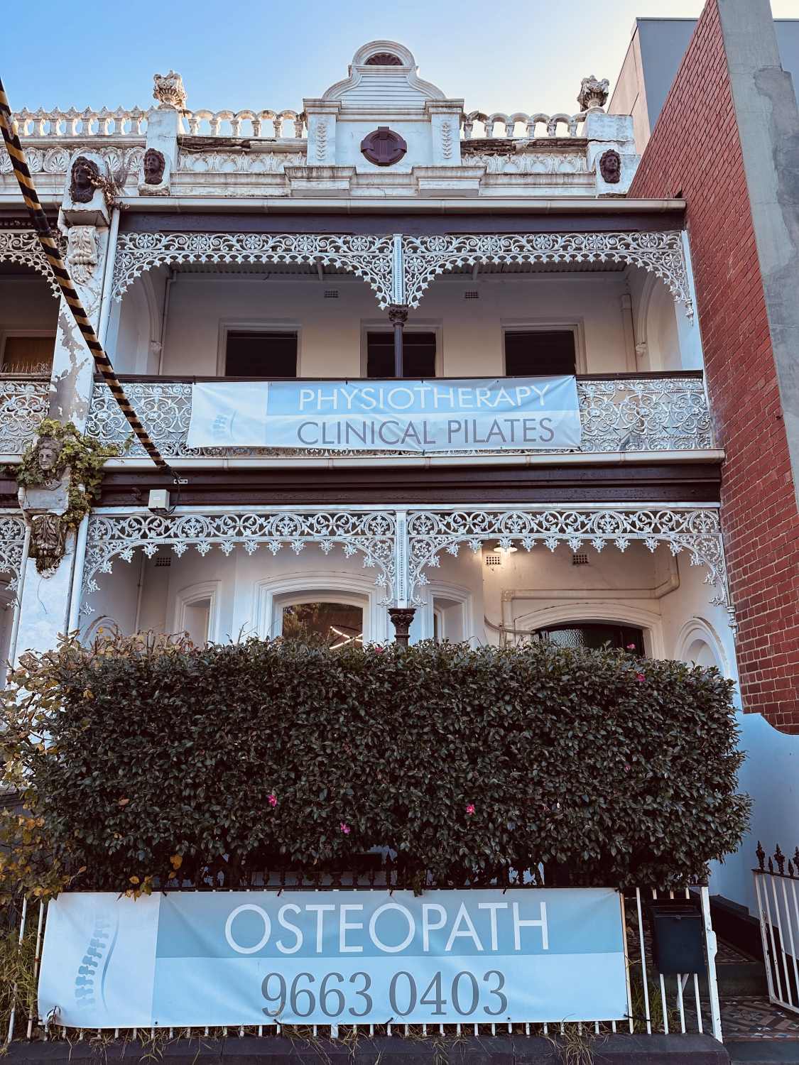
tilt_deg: +16.1
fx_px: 739
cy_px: 532
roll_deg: -0.3
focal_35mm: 24
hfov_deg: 56.8
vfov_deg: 71.6
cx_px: 400
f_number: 1.78
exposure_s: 1/376
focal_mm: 6.86
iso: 80
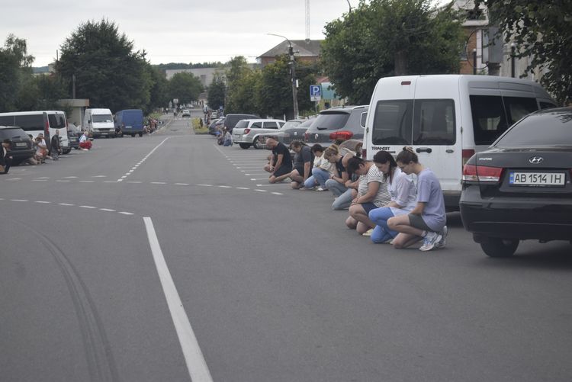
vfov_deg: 16.6
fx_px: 1312
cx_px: 286
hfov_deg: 24.6
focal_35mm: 82
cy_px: 191
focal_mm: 55
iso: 200
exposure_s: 1/200
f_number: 5.6
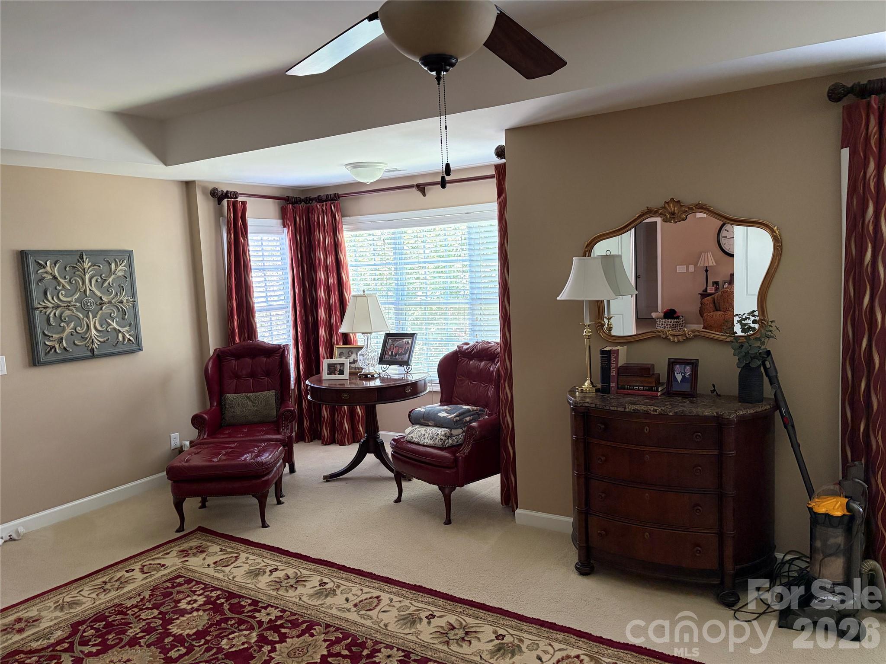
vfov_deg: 53.1
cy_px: 332
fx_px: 665
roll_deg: +2.8
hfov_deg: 67.3
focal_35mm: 26
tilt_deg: -5.3
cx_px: 443
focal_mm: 5.96
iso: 320
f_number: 1.6
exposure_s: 1/60
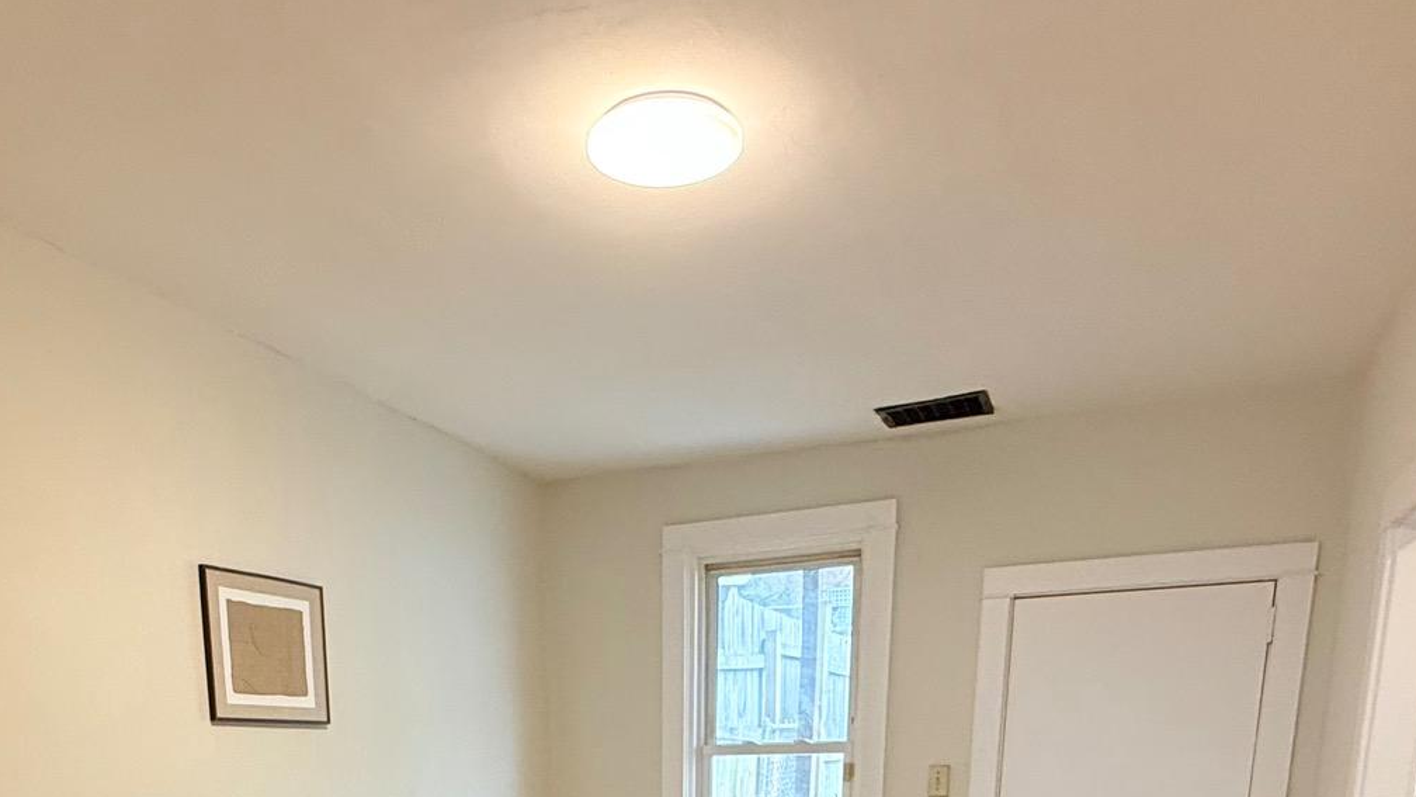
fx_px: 1164
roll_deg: -0.3
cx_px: 558
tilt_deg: -11.0
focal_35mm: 31
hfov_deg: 62.0
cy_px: 1028
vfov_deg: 30.2
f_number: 2.2
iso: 320
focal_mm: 2.22
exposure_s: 1/60
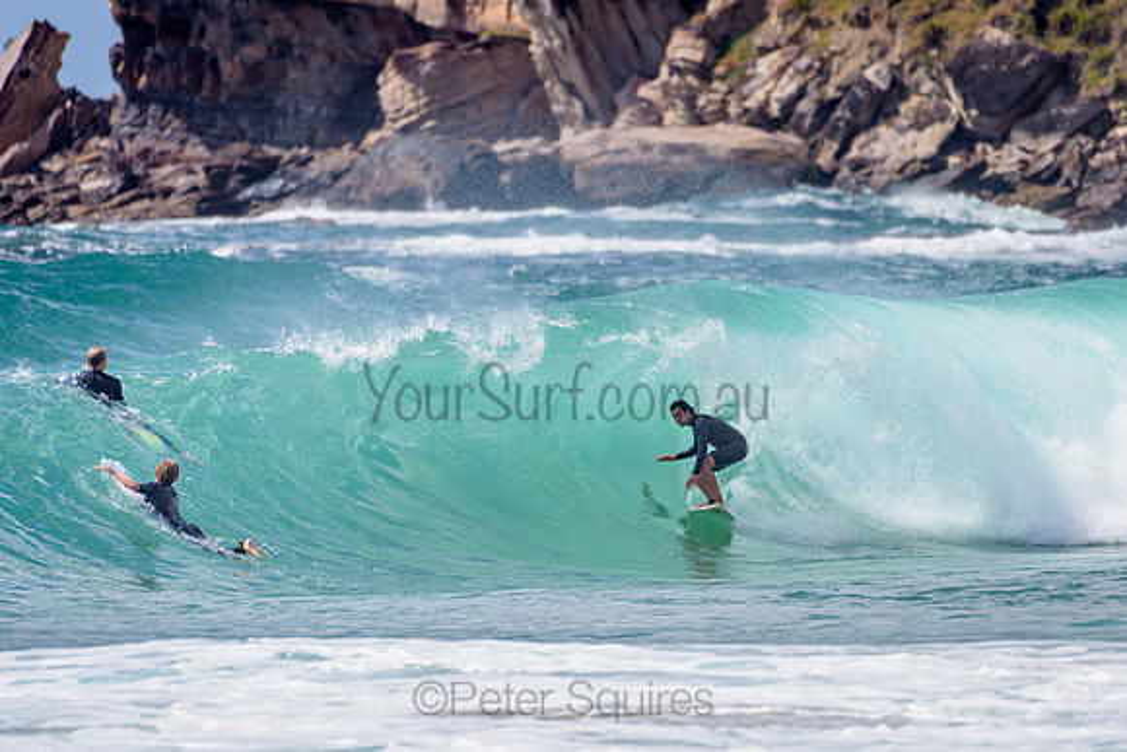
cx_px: 691
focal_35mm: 613
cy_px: 432
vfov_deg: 2.2
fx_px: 19197
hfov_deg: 3.4
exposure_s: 1/2000
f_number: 5.6
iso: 100
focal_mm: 500
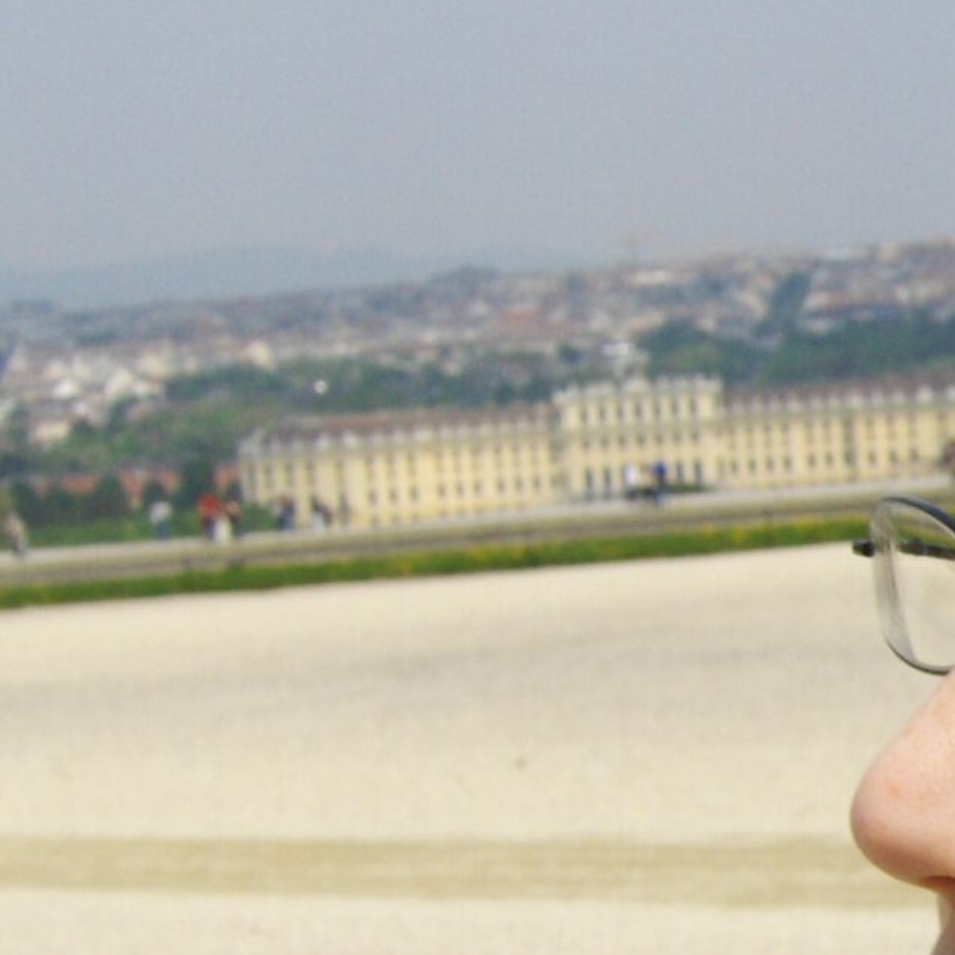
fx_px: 3152
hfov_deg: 15.9
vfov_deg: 17.1
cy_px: 729
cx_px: 1408
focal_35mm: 101
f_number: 7.8
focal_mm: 7.5
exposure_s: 1/444
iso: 100
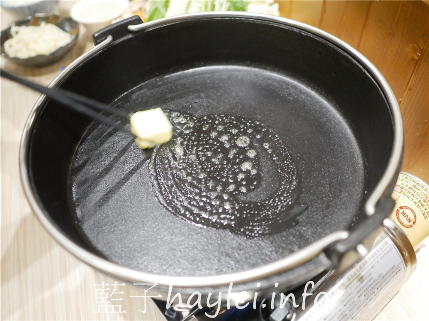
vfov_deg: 46.8
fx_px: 372
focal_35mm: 30
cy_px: 160
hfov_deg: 60.0
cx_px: 214
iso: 2000
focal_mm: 15
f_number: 1.7
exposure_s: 1/60
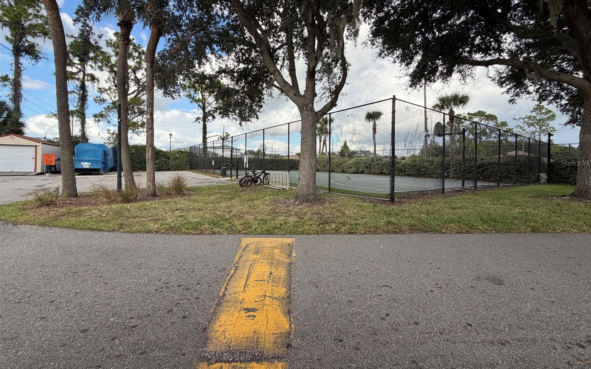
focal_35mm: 15
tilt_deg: +0.5
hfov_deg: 101.5
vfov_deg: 74.5
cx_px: 298
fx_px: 242
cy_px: 163
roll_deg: -0.4
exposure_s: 1/531
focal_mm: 2.22
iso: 40
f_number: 2.2
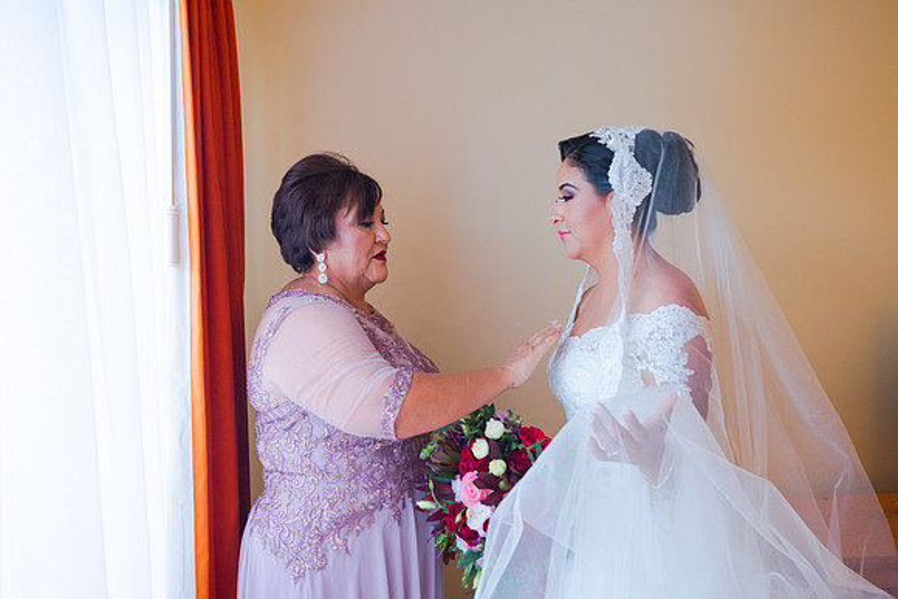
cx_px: 449
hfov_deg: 54.4
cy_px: 300
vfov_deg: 37.9
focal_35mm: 35
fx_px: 873
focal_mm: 35
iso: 1600
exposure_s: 1/160
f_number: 3.5
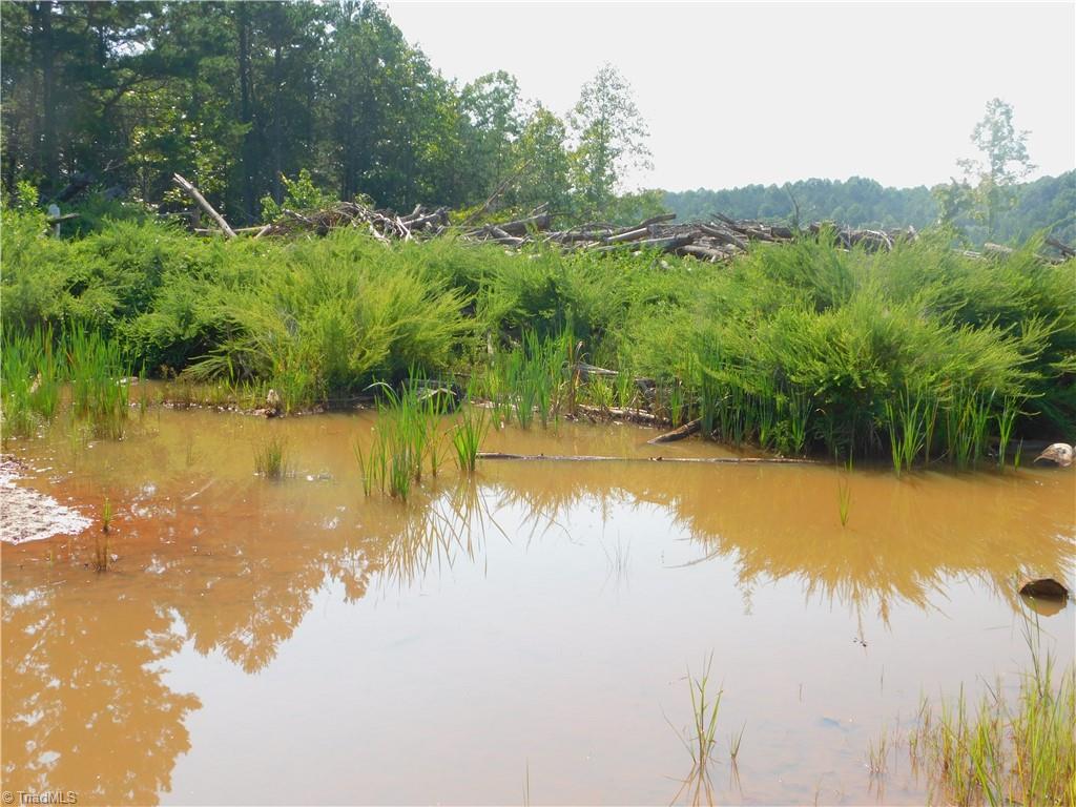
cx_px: 538
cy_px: 404
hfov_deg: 46.8
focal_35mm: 40
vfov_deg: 36.0
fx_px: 1243
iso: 125
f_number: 3.6
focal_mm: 7.1
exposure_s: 1/640
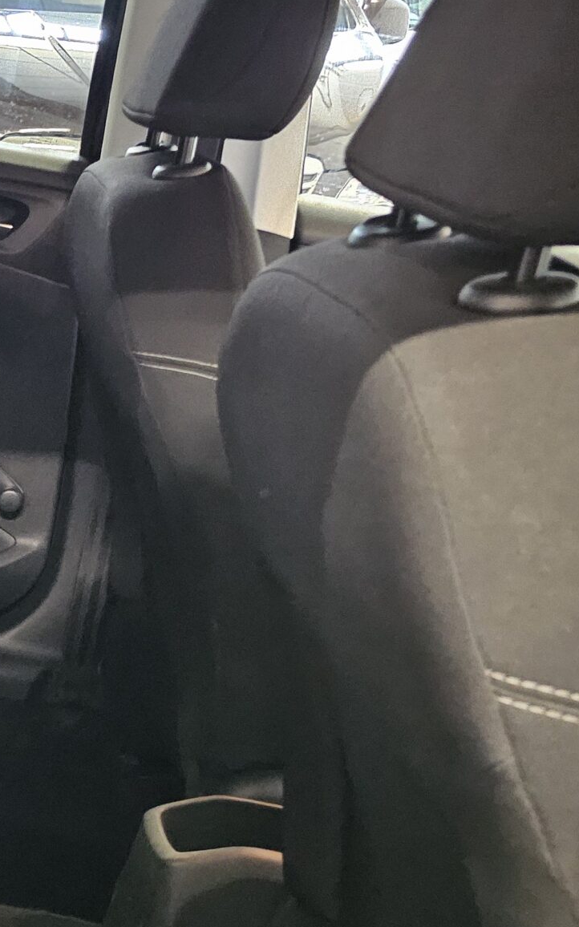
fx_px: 1364
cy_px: 676
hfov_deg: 18.9
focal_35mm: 54
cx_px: -435
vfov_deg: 36.8
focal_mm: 6.3
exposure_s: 1/16.7
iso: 6400
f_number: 1.7
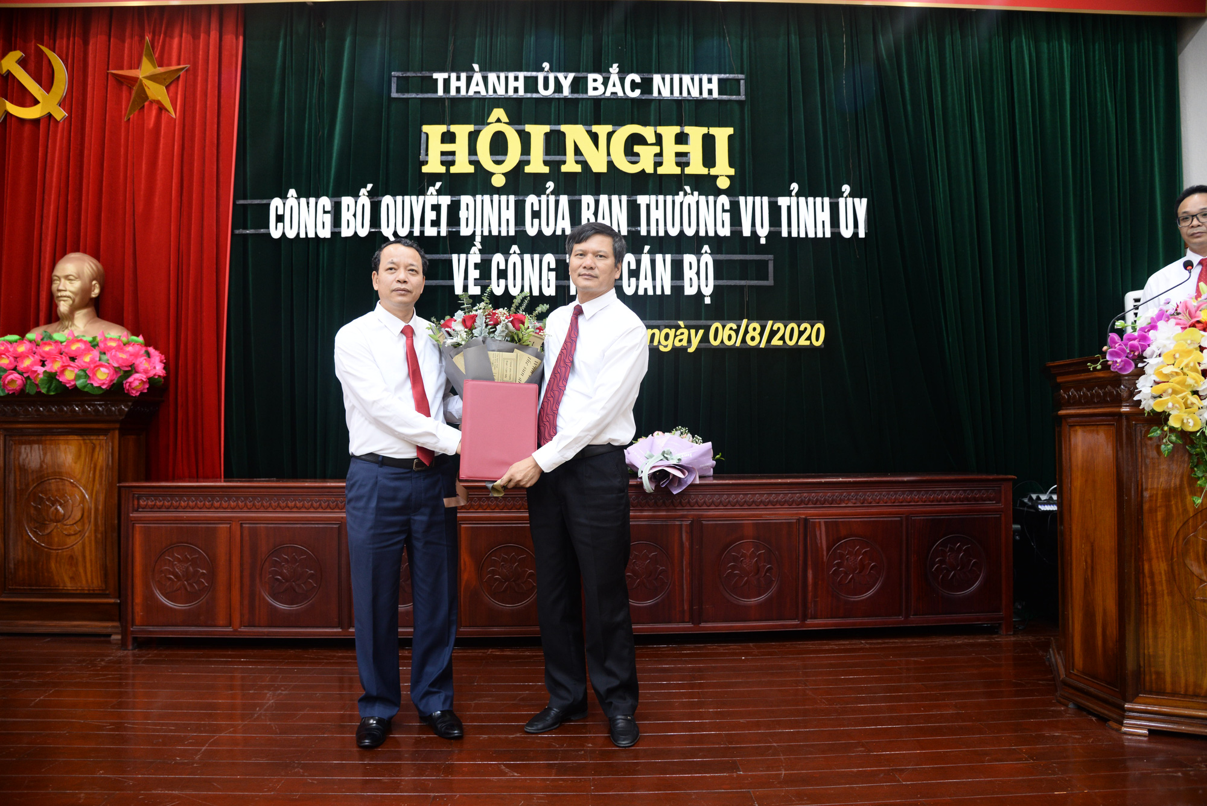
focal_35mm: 24
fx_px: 805
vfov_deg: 53.2
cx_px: 604
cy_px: 403
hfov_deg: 73.7
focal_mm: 24
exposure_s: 1/15
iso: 800
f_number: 4.5
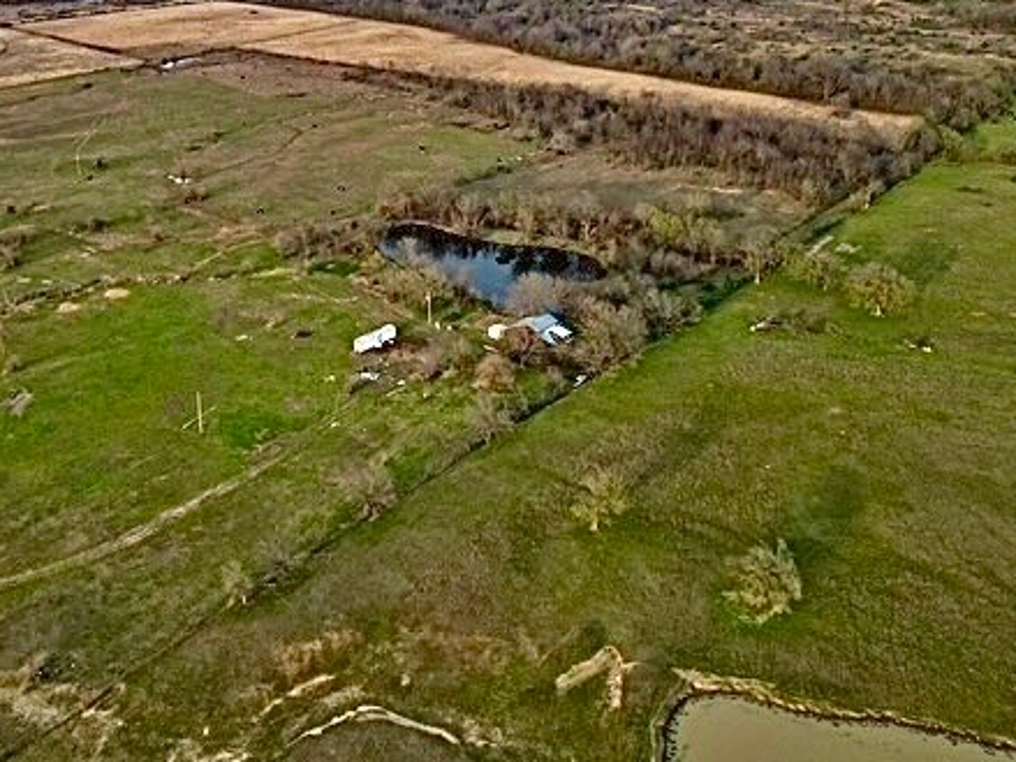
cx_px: 349
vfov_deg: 40.4
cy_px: 280
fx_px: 1027
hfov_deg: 51.8
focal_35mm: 35
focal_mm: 6.72
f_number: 1.7
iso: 100
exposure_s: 1/350
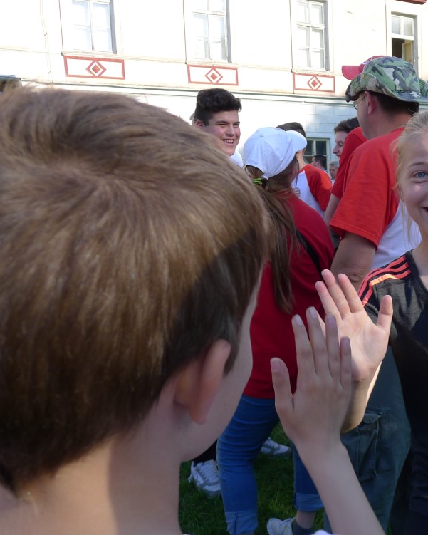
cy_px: 266
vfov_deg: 52.8
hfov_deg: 40.6
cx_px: 372
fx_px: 538
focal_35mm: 34
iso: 80
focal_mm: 5.1
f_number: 2.8
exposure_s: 1/400
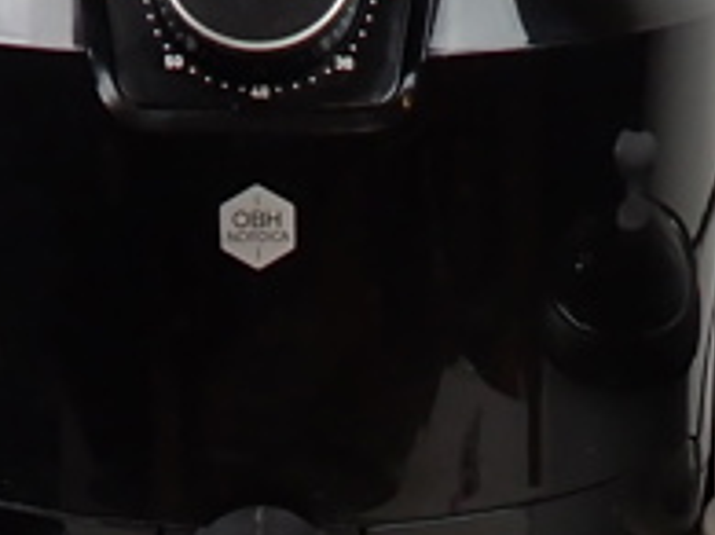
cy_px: 722
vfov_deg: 17.5
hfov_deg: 25.0
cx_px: 337
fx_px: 1610
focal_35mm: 78
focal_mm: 3.33
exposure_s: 1/125
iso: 200
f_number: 2
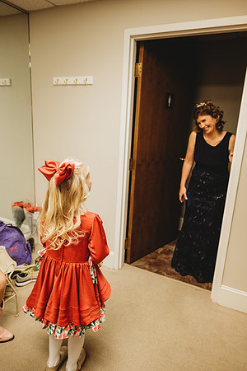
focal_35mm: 24
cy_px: 186
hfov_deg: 53.1
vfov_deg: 73.7
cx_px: 124
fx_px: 247
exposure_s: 1/125
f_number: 2.2
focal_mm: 24
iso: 800
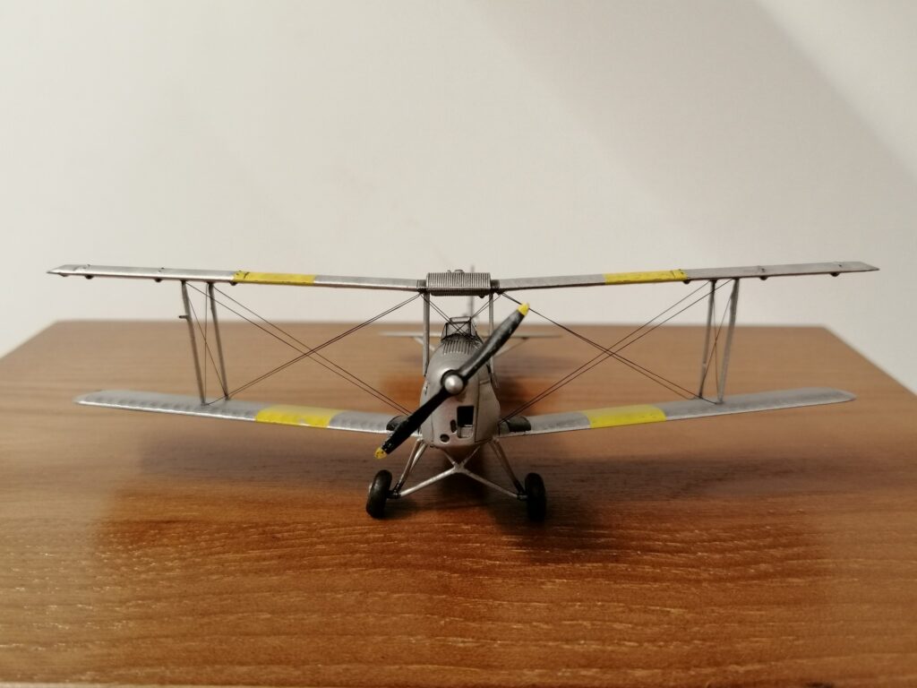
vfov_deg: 42.9
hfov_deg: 55.4
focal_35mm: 33
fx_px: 874
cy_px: 344
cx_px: 458
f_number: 1.8
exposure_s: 1/33.3
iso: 250
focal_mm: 3.95
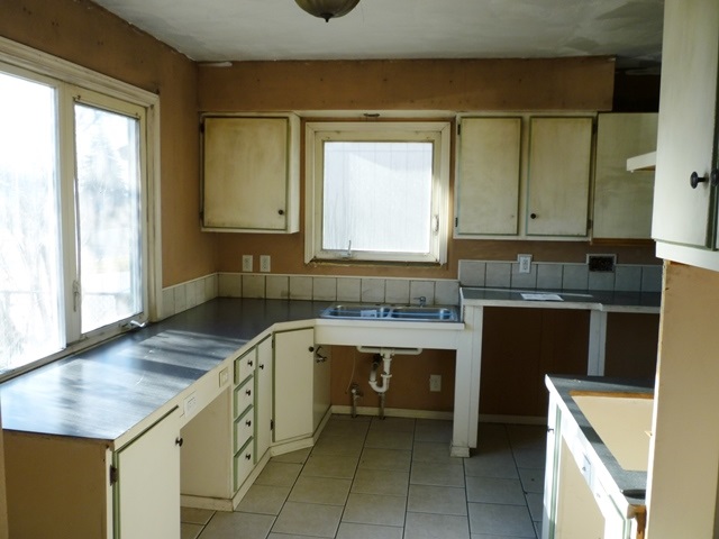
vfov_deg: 48.2
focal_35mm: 29
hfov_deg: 61.7
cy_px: 270
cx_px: 360
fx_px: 602
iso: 80
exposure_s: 1/40
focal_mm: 5.2
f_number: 3.3
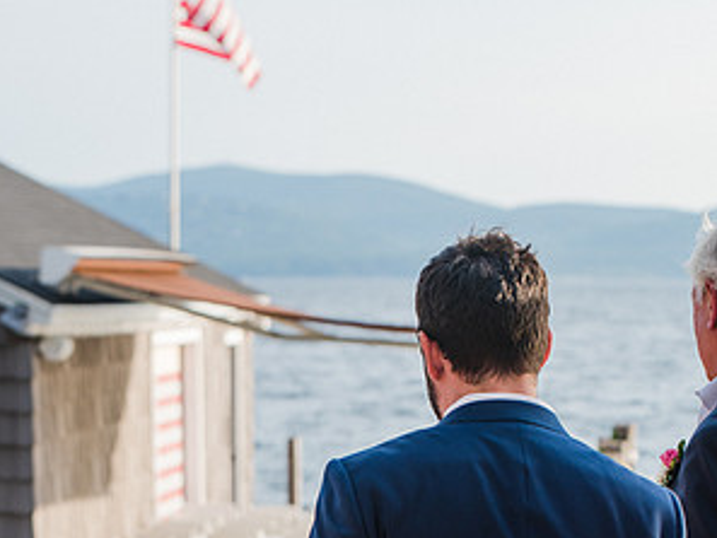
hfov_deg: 12.9
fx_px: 3170
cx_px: 357
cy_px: 524
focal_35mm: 153
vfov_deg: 9.6
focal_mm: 70
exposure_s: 1/500
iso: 200
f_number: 4.5
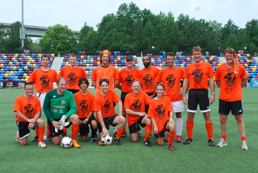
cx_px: 129
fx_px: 344
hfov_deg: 41.1
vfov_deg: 28.2
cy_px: 86
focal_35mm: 48
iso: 100
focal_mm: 32
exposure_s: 1/160
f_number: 8
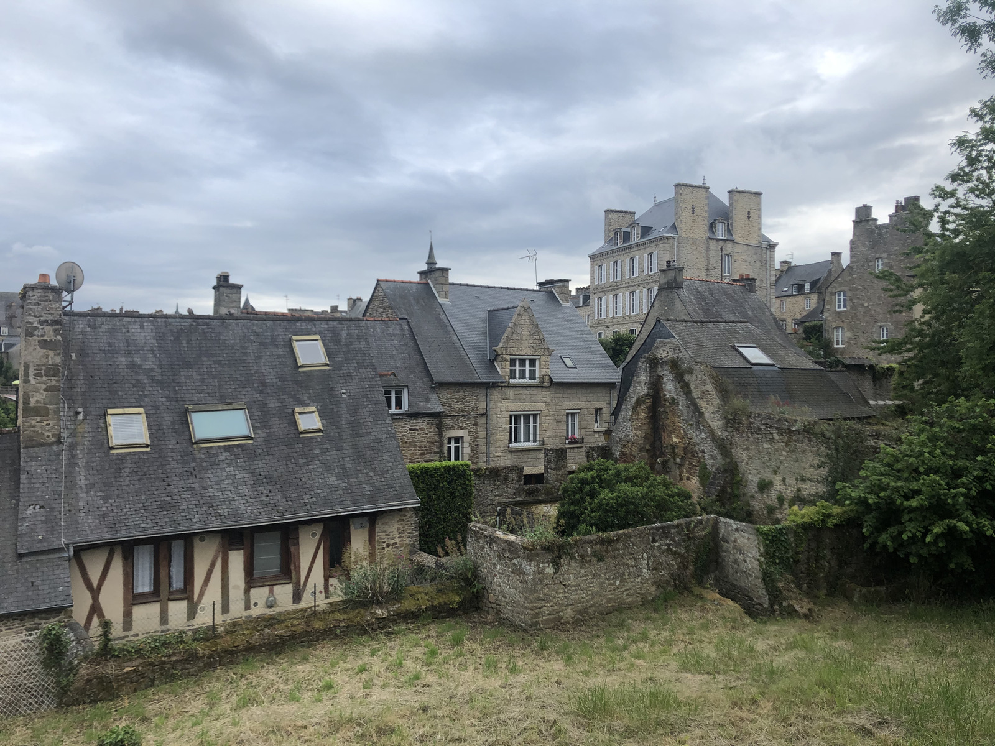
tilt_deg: +0.5
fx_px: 805
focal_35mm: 28
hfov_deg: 63.4
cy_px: 373
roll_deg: +0.3
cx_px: 498
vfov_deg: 49.7
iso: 20
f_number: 1.8
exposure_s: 1/481
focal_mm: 4
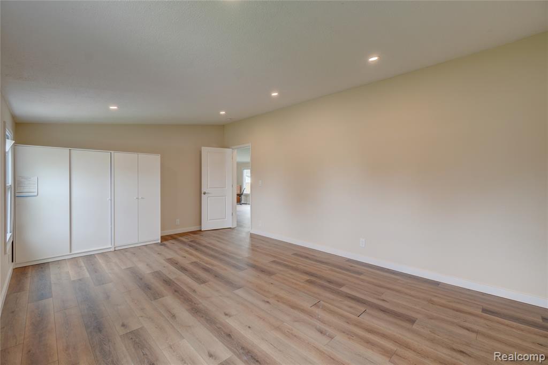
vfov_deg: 77.3
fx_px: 228
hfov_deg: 100.4
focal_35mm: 15
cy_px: 182
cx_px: 274
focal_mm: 10
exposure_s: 1/20
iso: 400
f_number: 8
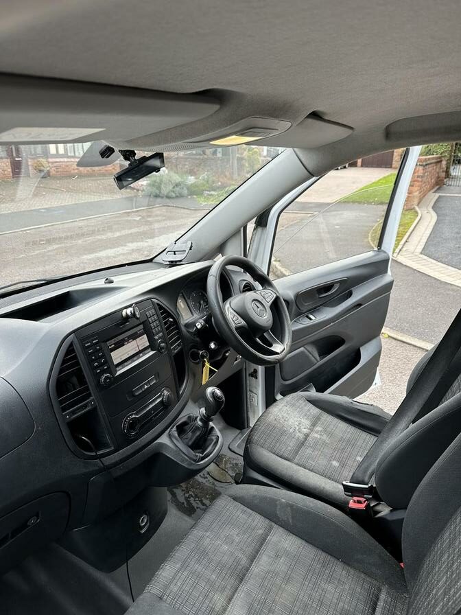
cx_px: 230
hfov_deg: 56.8
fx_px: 426
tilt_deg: -19.8
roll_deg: -0.9
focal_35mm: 24
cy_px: 308
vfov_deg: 71.6
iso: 64
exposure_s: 1/154
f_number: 1.78
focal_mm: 6.86
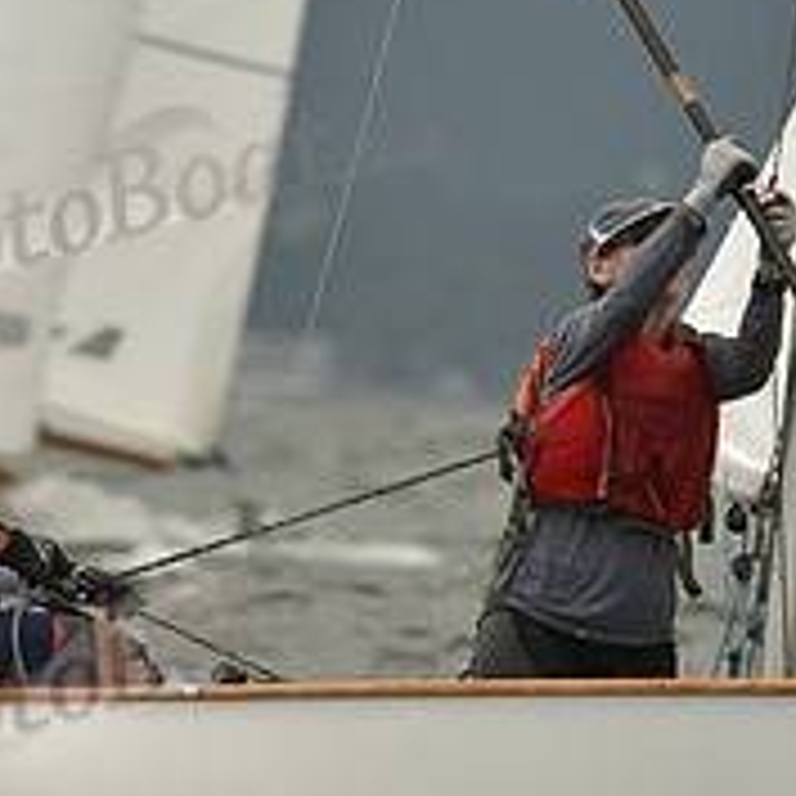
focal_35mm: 1114
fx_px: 28982
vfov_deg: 1.6
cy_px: 371
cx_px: 688
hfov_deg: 1.6
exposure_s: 1/800
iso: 320
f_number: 7.1
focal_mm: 400
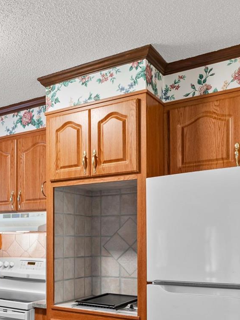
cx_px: -5
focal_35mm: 42
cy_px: 237
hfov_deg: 31.5
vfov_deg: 43.5
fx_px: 388
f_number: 8
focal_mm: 16
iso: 100
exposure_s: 1.6
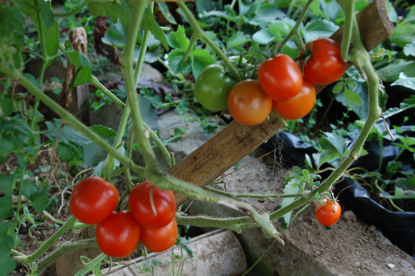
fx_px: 1468
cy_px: 138
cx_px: 208
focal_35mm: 128
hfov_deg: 16.1
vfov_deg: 10.7
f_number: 5.3
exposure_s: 1/125
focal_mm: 85
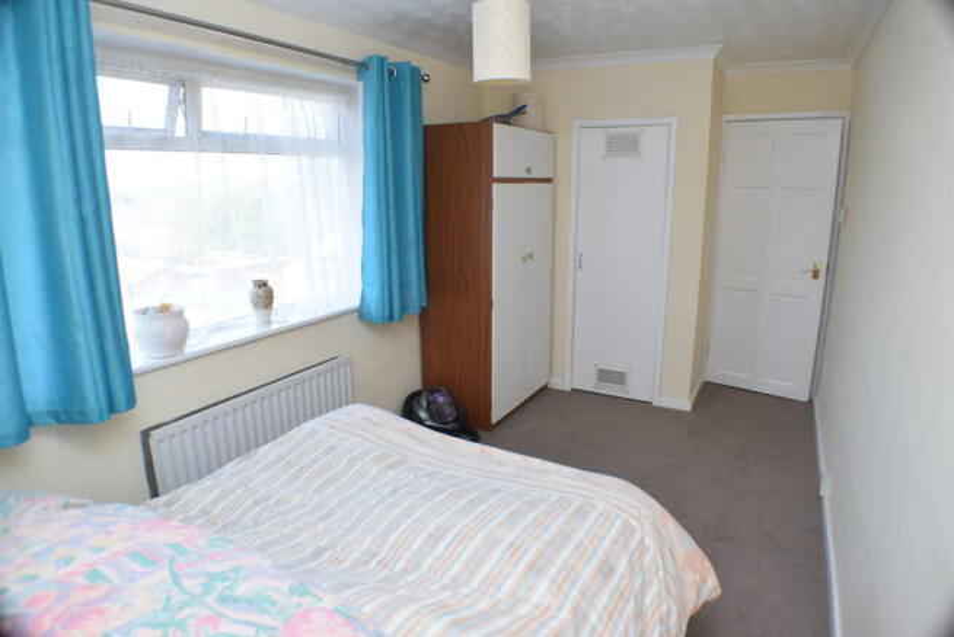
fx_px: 716
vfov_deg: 48.0
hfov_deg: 67.4
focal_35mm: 27
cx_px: 477
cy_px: 318
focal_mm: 18
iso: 400
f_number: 6.3
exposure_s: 1/160
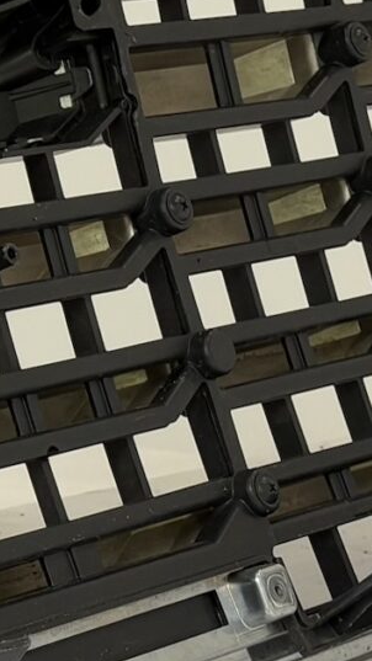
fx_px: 2368
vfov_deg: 15.9
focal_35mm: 135
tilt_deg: -9.2
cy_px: 250
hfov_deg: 8.5
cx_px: -357
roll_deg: -1.4
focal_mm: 5.96
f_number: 1.6
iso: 64
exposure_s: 1/121
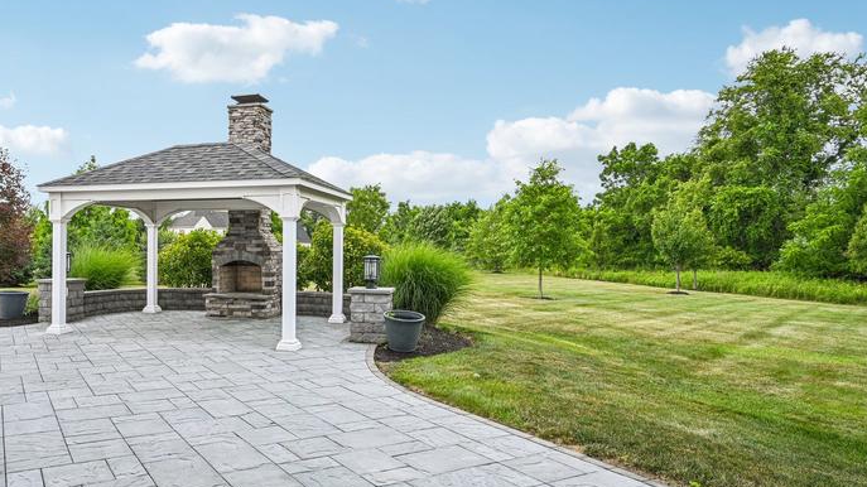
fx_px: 575
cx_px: 293
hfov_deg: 72.0
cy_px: 197
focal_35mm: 25
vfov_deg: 45.7
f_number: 8
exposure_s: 1/800
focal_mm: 16
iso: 800
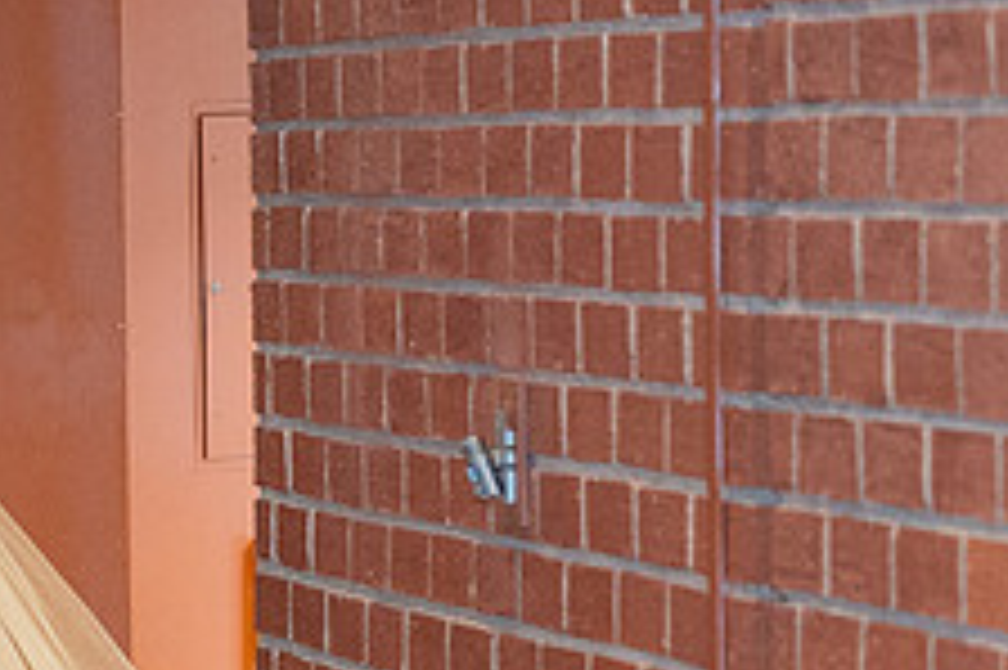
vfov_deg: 3.8
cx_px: -334
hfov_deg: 5.8
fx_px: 9932
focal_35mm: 355
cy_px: 1138
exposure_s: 1/160
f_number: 3.2
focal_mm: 86
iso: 1250
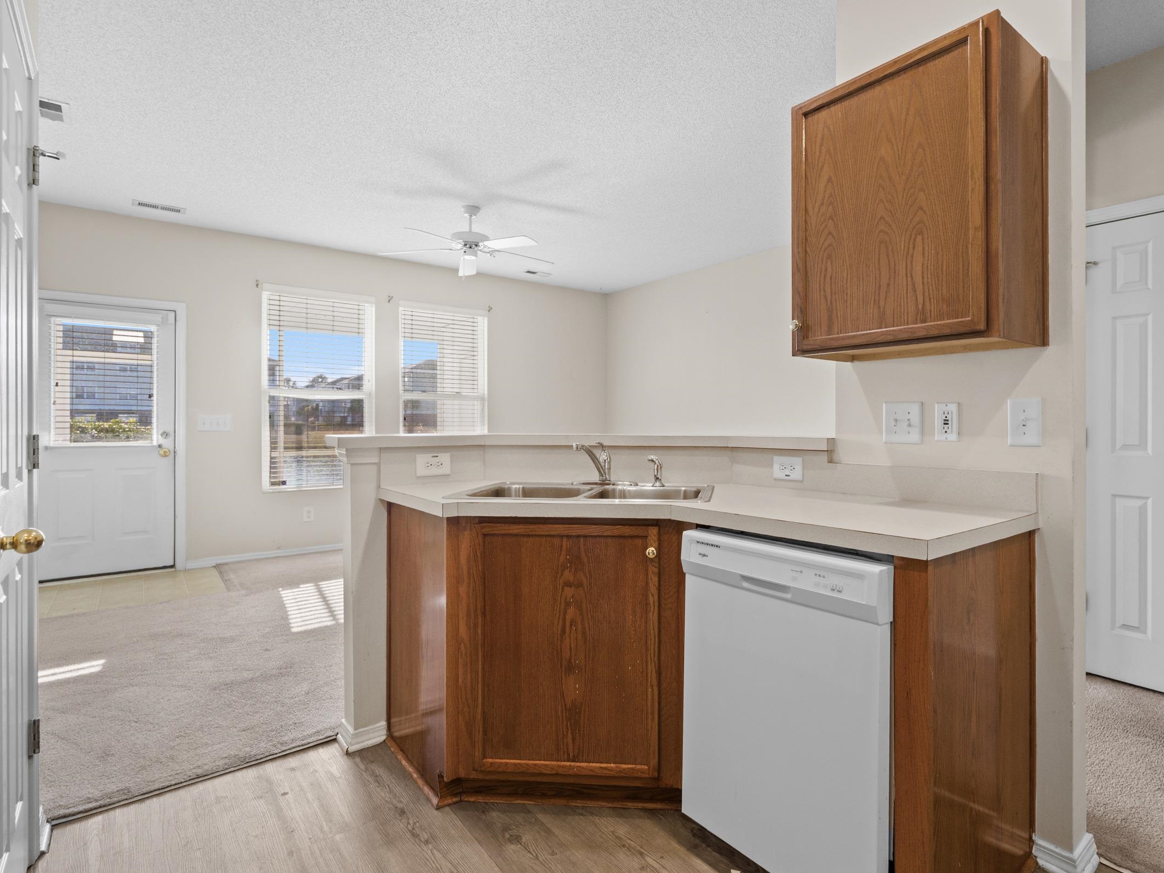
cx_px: 674
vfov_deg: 71.6
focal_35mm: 18
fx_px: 605
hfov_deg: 87.1
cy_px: 426
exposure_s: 1/15
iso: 1000
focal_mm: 16
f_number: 8
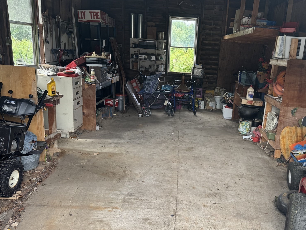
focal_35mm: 33
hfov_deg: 54.9
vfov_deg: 42.9
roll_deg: -4.0
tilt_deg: -16.5
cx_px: 185
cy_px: 123
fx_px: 292
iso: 64
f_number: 1.78
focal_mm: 6.76
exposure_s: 1/159
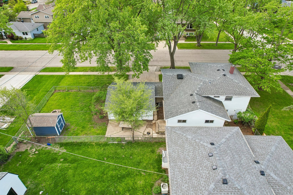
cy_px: 98
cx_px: 146
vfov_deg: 57.2
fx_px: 179
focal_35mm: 22
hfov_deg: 78.6
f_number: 2.8
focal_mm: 8.4
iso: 100
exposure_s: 1/400
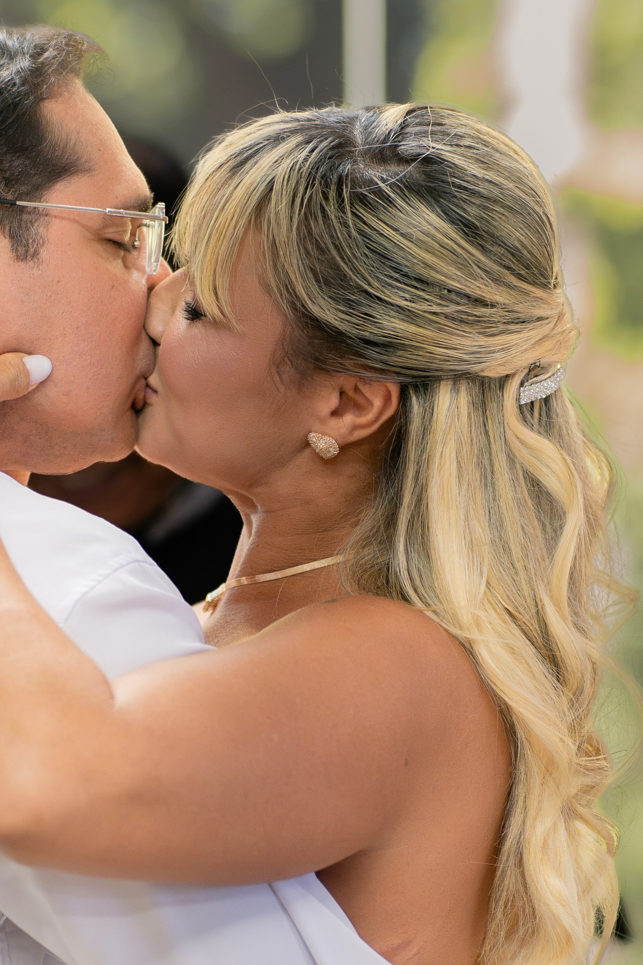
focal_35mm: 260
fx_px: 6967
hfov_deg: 5.3
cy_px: 675
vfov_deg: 7.9
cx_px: 142
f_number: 1.6
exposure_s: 1/320
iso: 800
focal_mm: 85
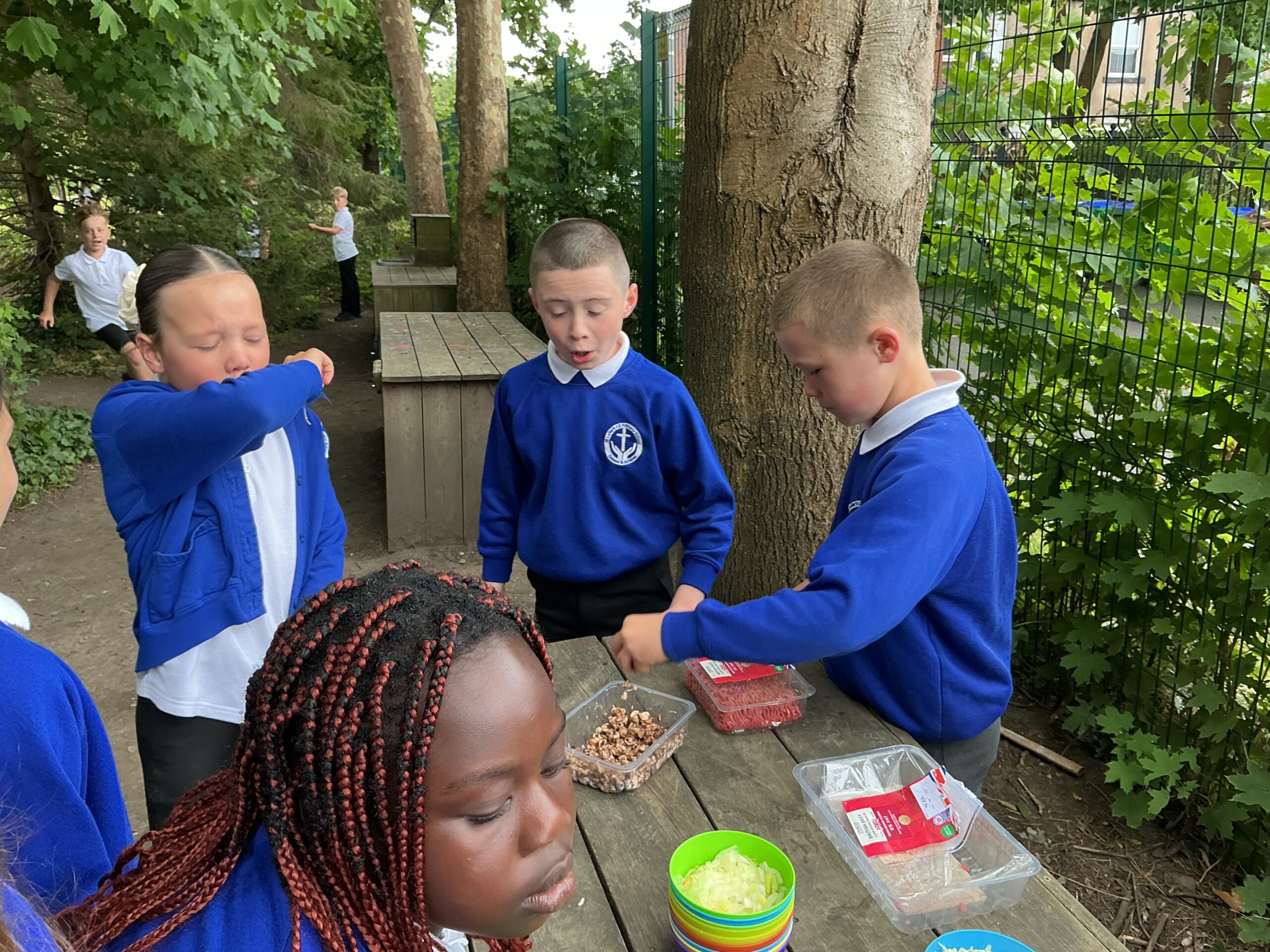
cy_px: 476
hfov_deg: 61.7
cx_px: 635
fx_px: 1064
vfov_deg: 48.2
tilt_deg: -16.4
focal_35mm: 29
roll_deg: +0.3
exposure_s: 1/60
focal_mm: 3
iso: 40
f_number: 1.8
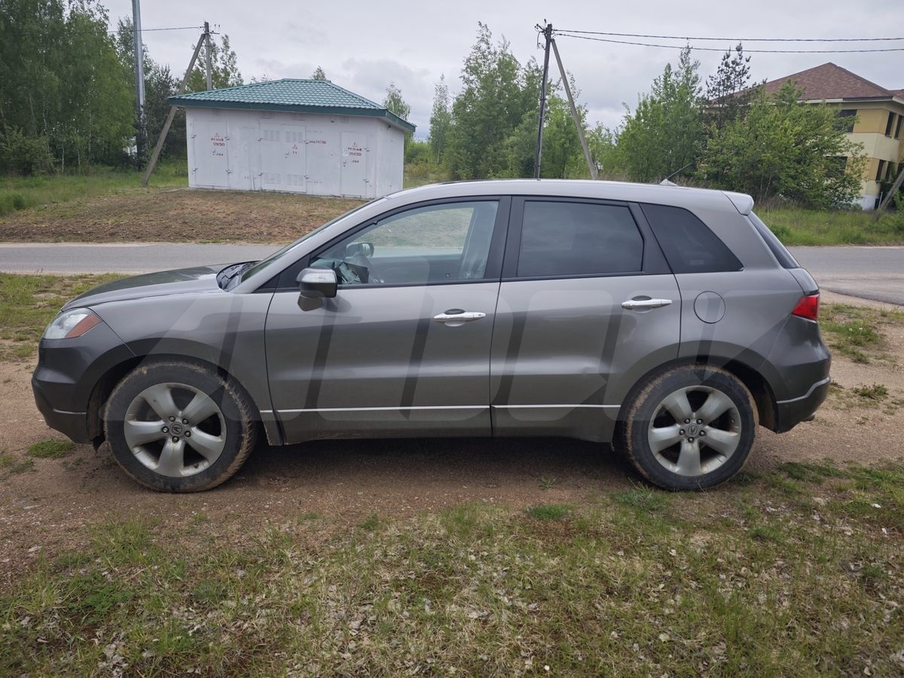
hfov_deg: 73.9
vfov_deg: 58.9
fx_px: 601
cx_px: 452
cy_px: 339
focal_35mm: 23
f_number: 1.6
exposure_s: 1/1854
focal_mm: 6.55
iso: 50
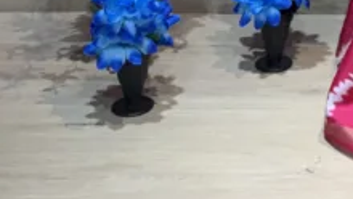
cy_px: -341
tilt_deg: -5.0
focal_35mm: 116
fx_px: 1086
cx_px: 446
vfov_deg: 9.0
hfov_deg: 17.4
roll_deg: -0.8
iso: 50
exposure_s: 1/100
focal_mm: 5.96
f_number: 1.6
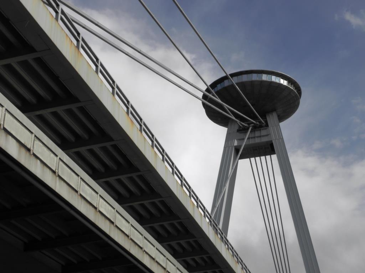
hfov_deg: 33.8
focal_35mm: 57
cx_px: 182
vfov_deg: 25.7
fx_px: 601
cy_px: 136
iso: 64
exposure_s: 1/400
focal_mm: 10.29
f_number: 5.6
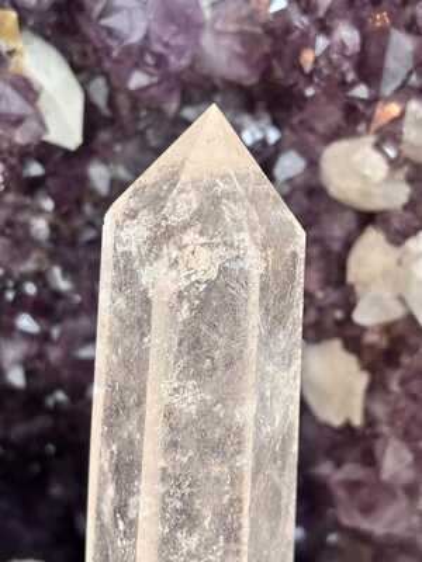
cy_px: 281
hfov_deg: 28.0
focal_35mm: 52
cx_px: 211
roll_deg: -0.2
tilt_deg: -16.8
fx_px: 845
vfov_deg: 36.8
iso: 250
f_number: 1.6
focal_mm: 5.96
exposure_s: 1/40
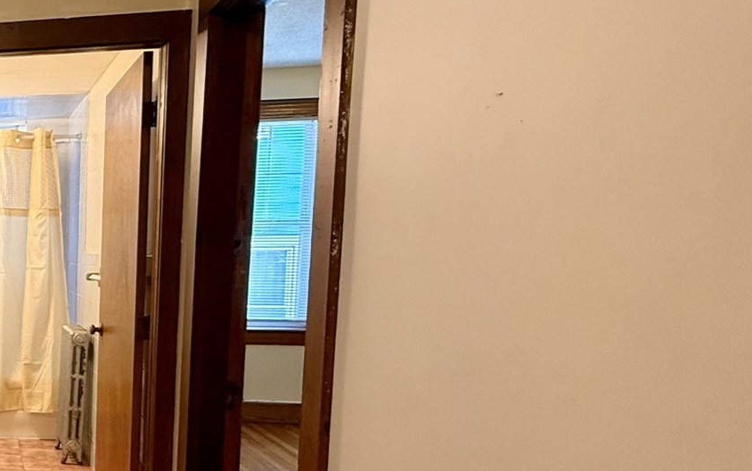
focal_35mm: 36
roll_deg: -0.2
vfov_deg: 34.9
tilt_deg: -5.9
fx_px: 738
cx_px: -140
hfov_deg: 39.7
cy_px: 332
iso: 250
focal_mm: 2.22
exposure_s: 1/60
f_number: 2.2
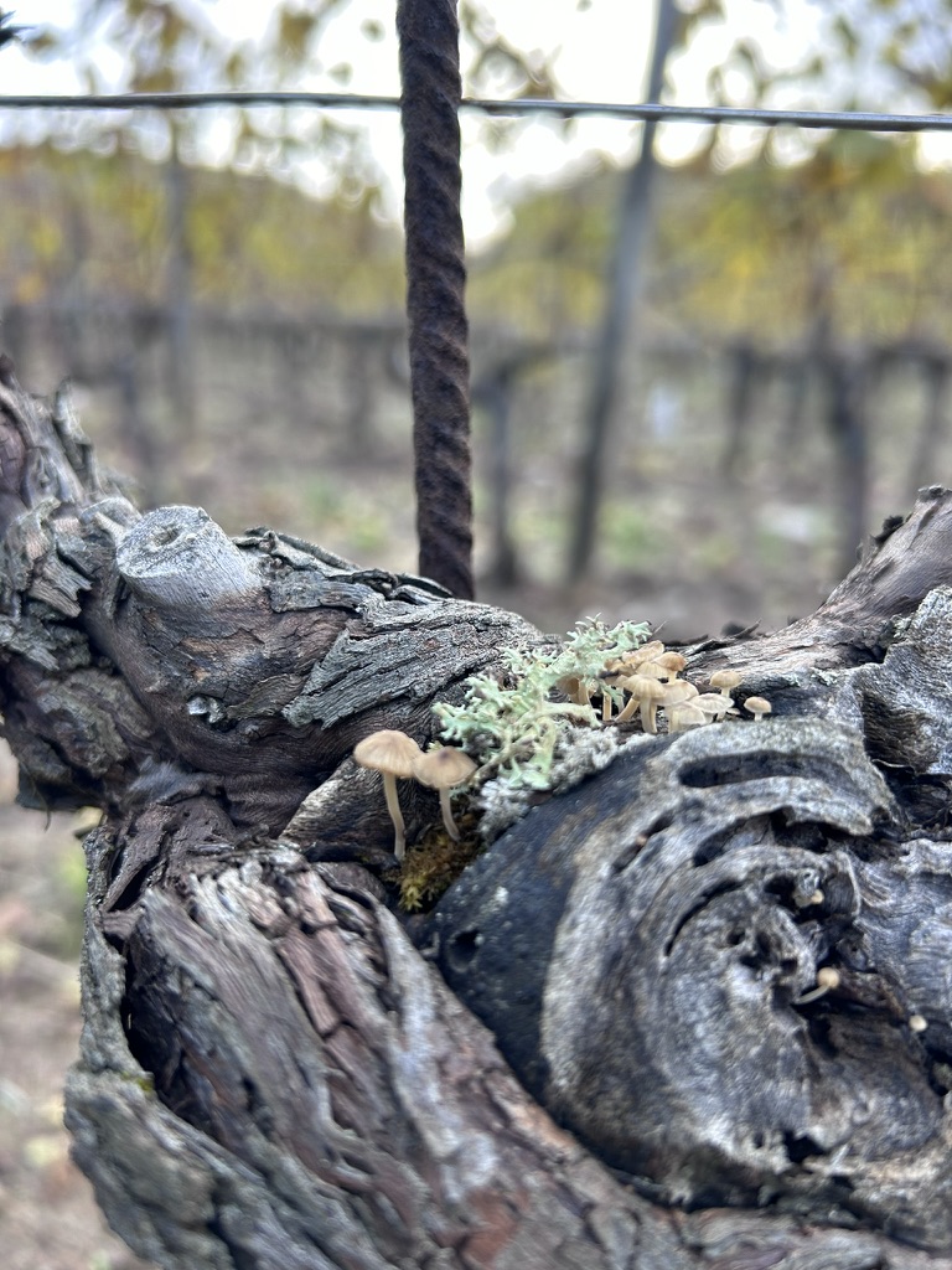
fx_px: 953
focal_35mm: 26
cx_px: 476
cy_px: 635
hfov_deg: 53.1
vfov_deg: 67.3
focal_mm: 5.7
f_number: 1.5
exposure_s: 1/142
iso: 64
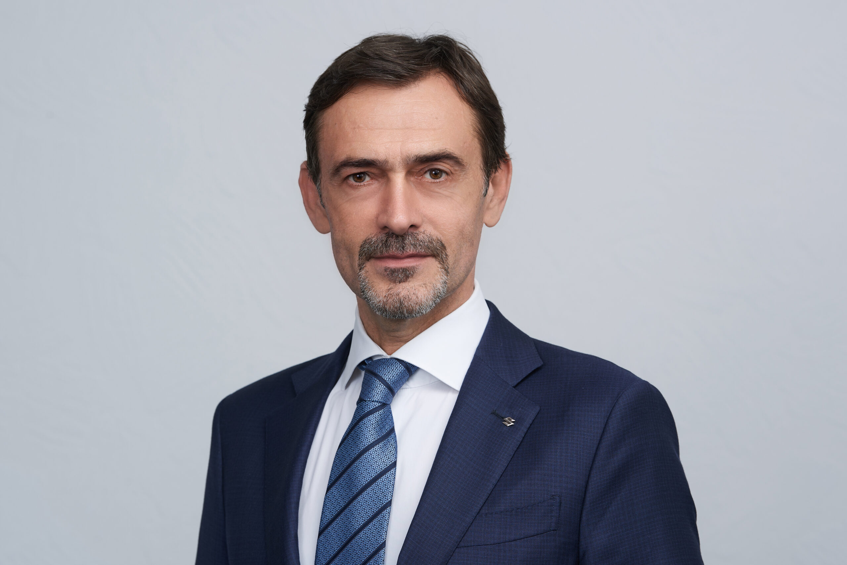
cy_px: 282
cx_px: 424
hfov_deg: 16.8
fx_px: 2870
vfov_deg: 11.2
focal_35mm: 122
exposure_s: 1/80
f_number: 6.3
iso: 63
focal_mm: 122
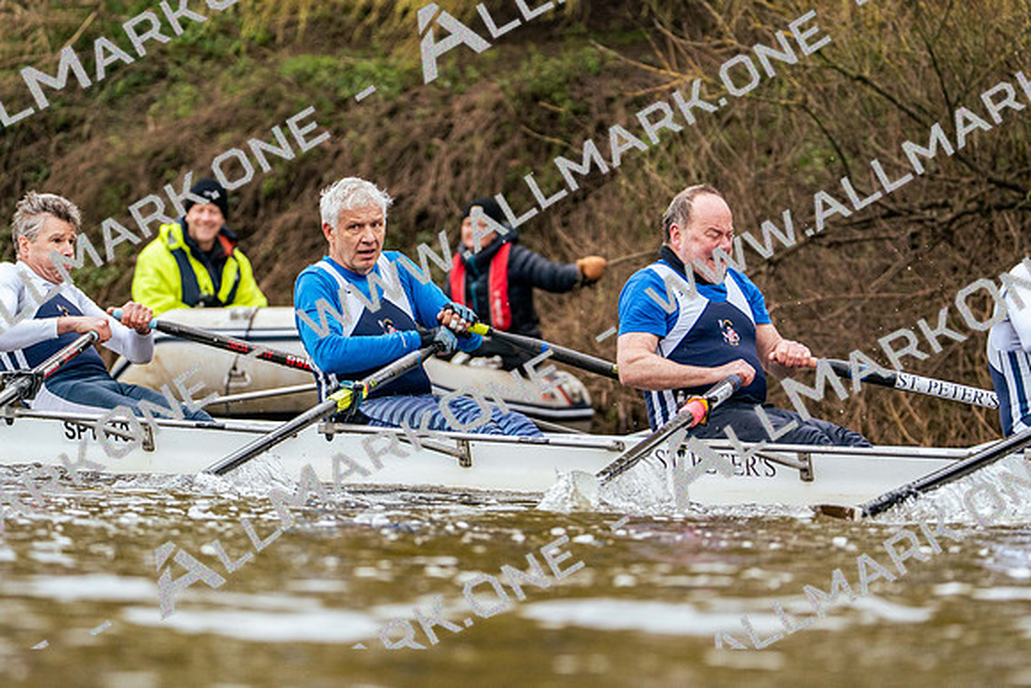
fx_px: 10111
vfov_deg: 3.9
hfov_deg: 5.8
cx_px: 516
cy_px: 344
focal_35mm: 353
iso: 2000
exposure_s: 1/2000
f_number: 6.3
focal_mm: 353
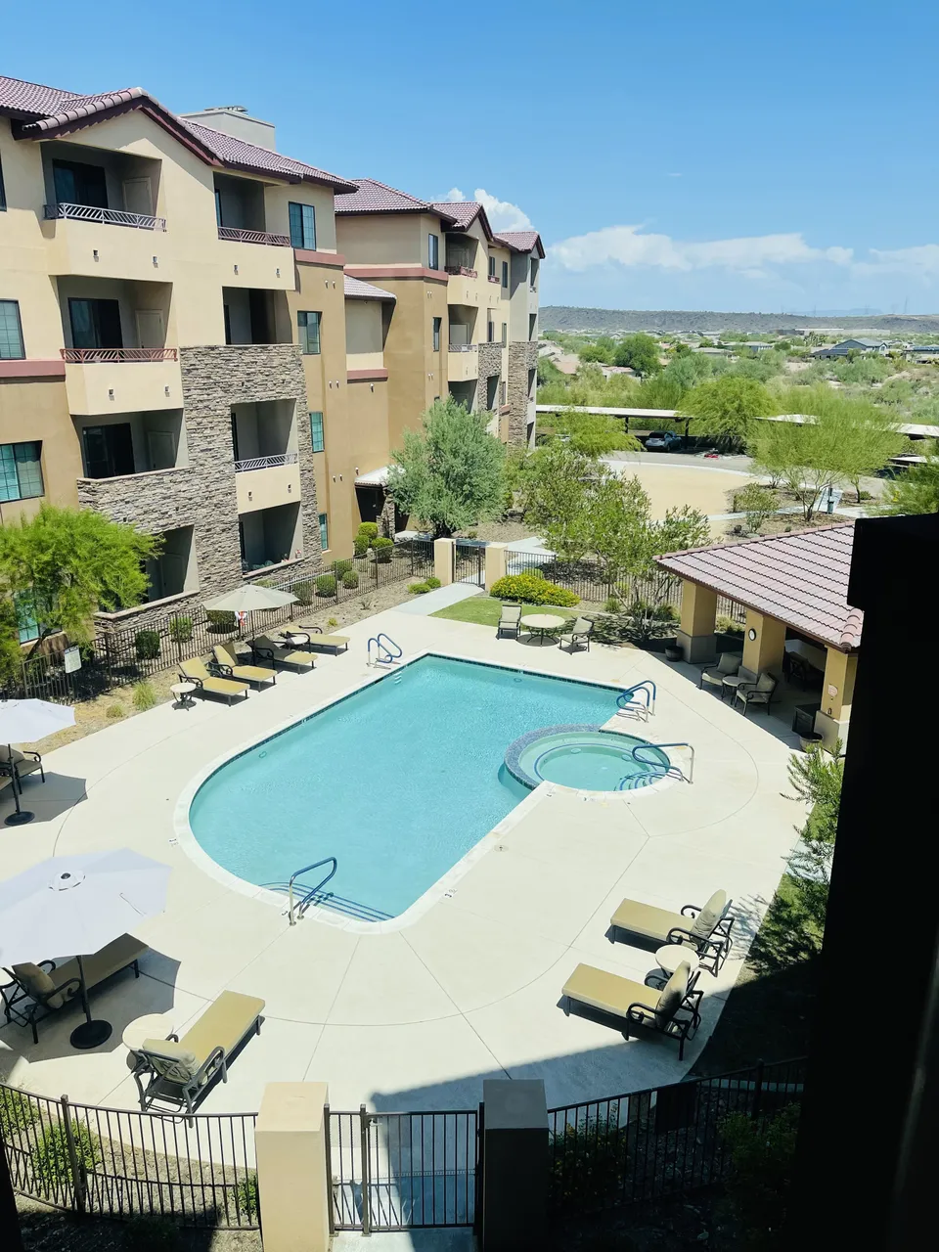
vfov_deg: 69.4
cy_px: 626
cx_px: 470
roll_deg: -0.3
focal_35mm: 25
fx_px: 904
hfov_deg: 54.9
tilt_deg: -15.9
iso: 32
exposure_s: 1/4717
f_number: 1.6
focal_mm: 5.1
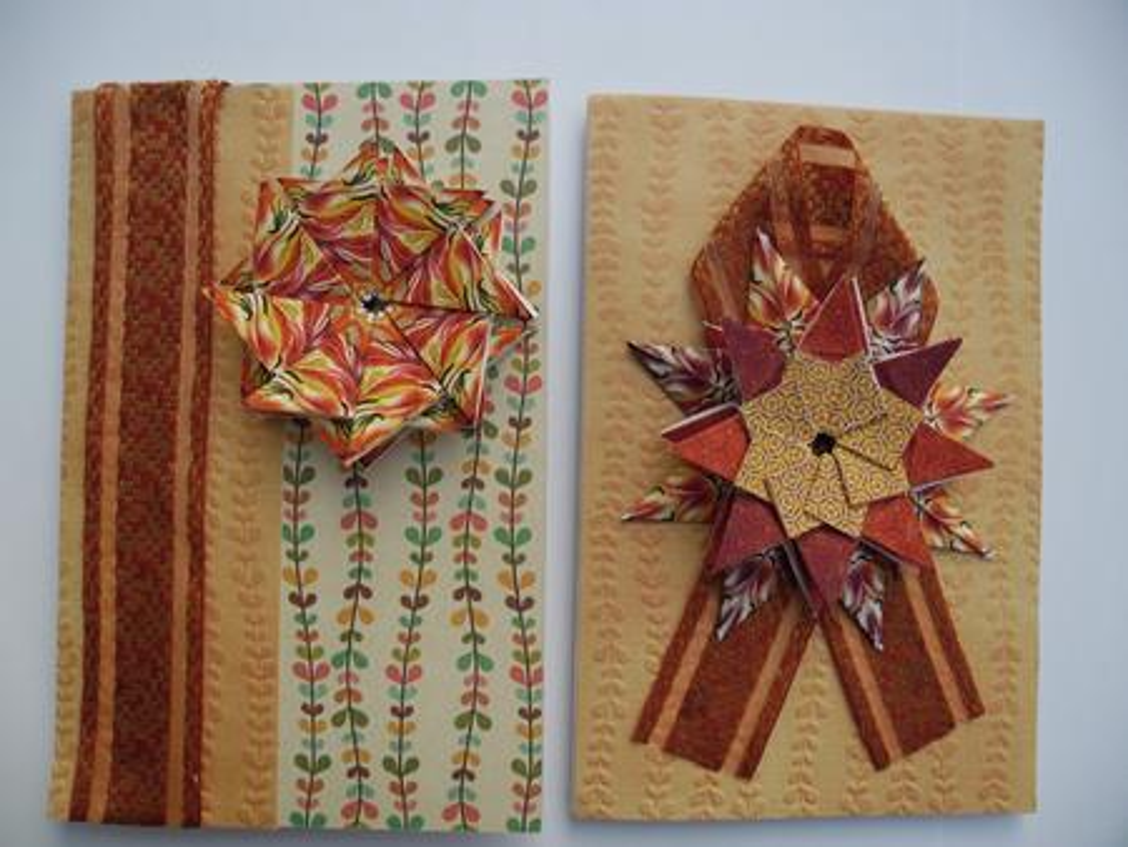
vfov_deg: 51.4
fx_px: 880
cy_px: 424
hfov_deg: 65.3
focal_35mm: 27
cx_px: 564
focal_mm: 4.9
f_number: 3.5
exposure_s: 1/449
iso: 80
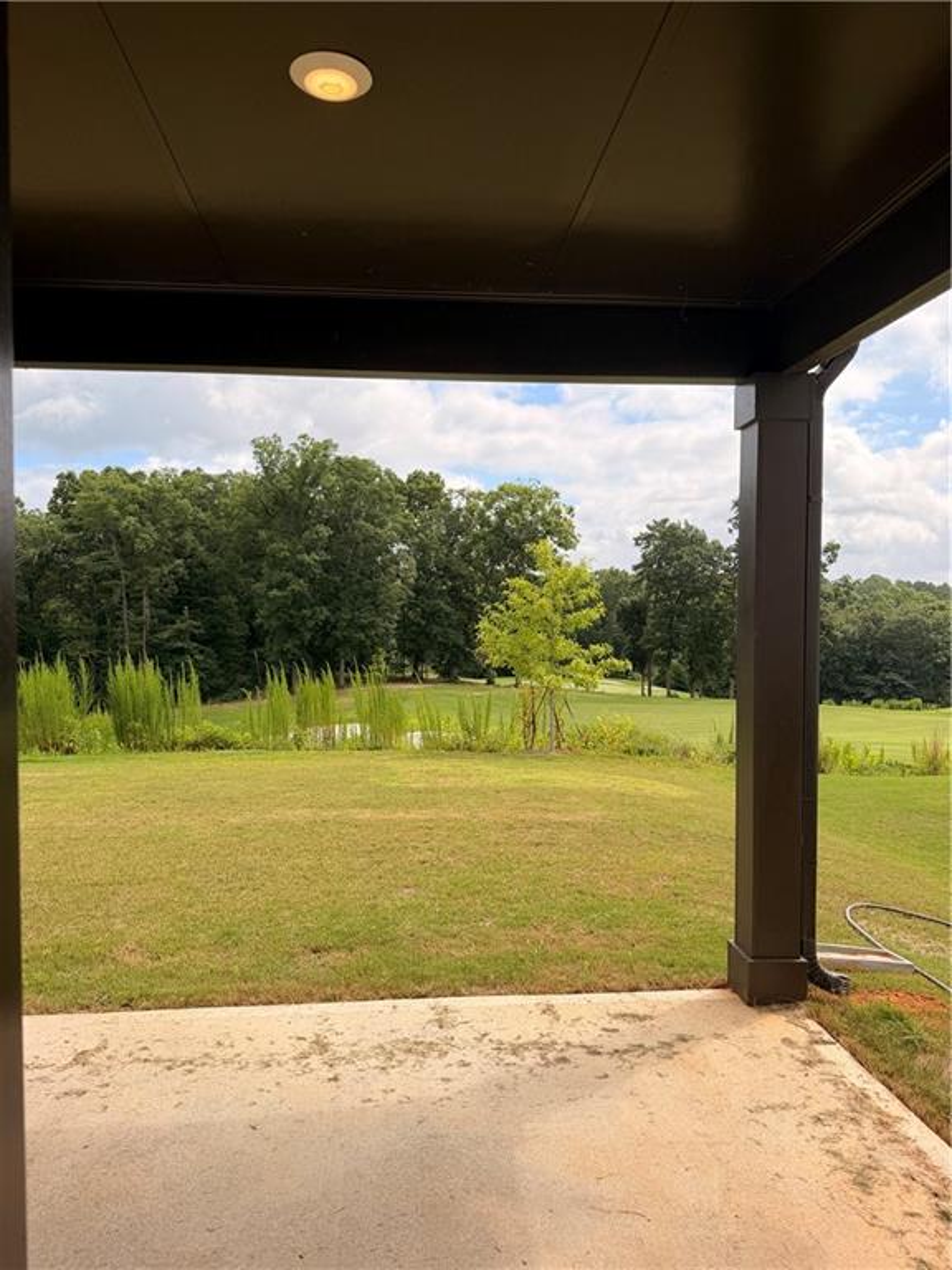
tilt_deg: -1.4
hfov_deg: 56.8
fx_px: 880
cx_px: 476
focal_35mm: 24
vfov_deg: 71.6
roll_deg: -0.1
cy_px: 635
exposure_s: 1/4405
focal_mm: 6.76
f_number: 1.78
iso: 80
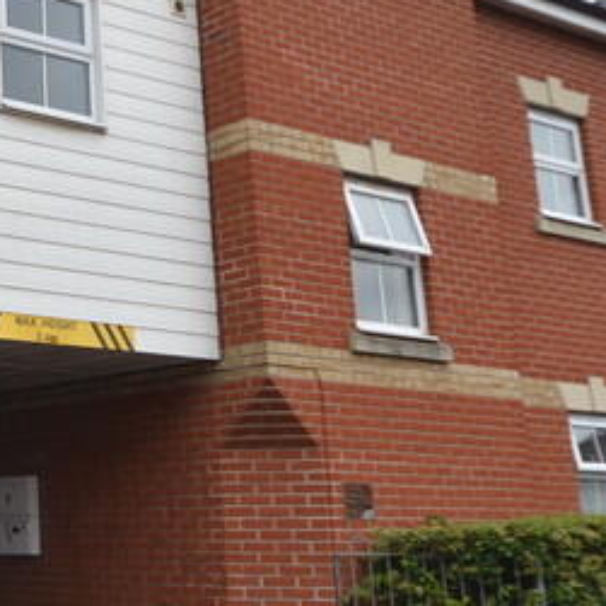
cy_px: 194
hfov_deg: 22.9
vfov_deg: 25.3
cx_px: -162
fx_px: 1342
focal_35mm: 68
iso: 100
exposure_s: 1/200
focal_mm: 13
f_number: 6.3
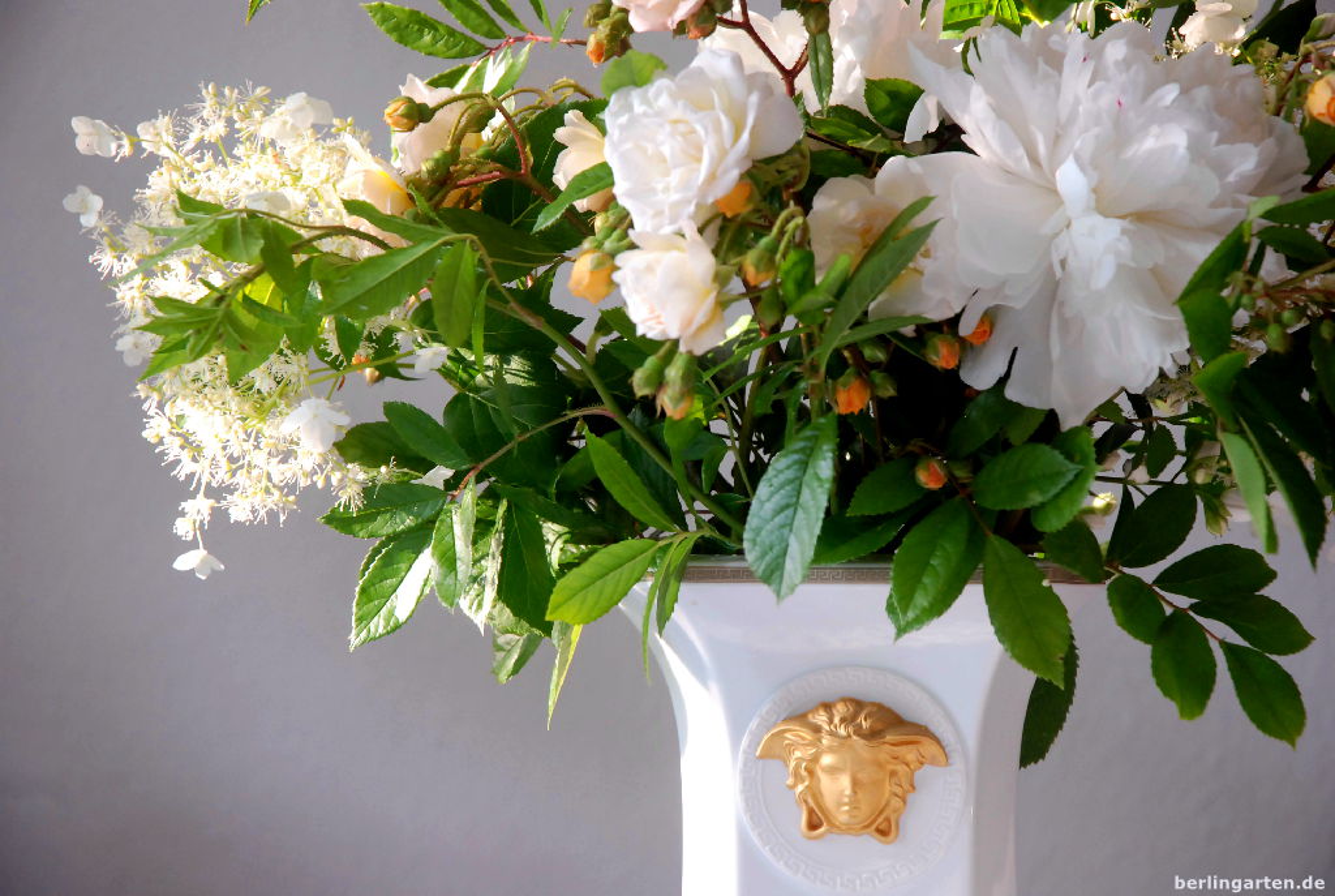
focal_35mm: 105
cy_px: 448
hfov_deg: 19.4
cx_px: 668
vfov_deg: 13.1
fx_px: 3901
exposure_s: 1/10
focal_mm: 70
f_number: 5.6
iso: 800
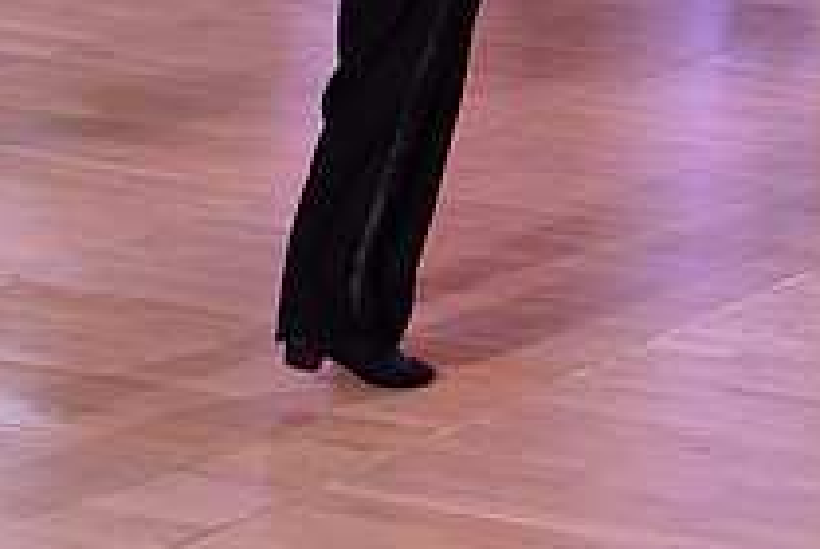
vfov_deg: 5.5
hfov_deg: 8.2
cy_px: -196
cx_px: 147
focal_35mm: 249
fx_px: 5680
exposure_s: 1/250
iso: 1600
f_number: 4.5
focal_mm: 90
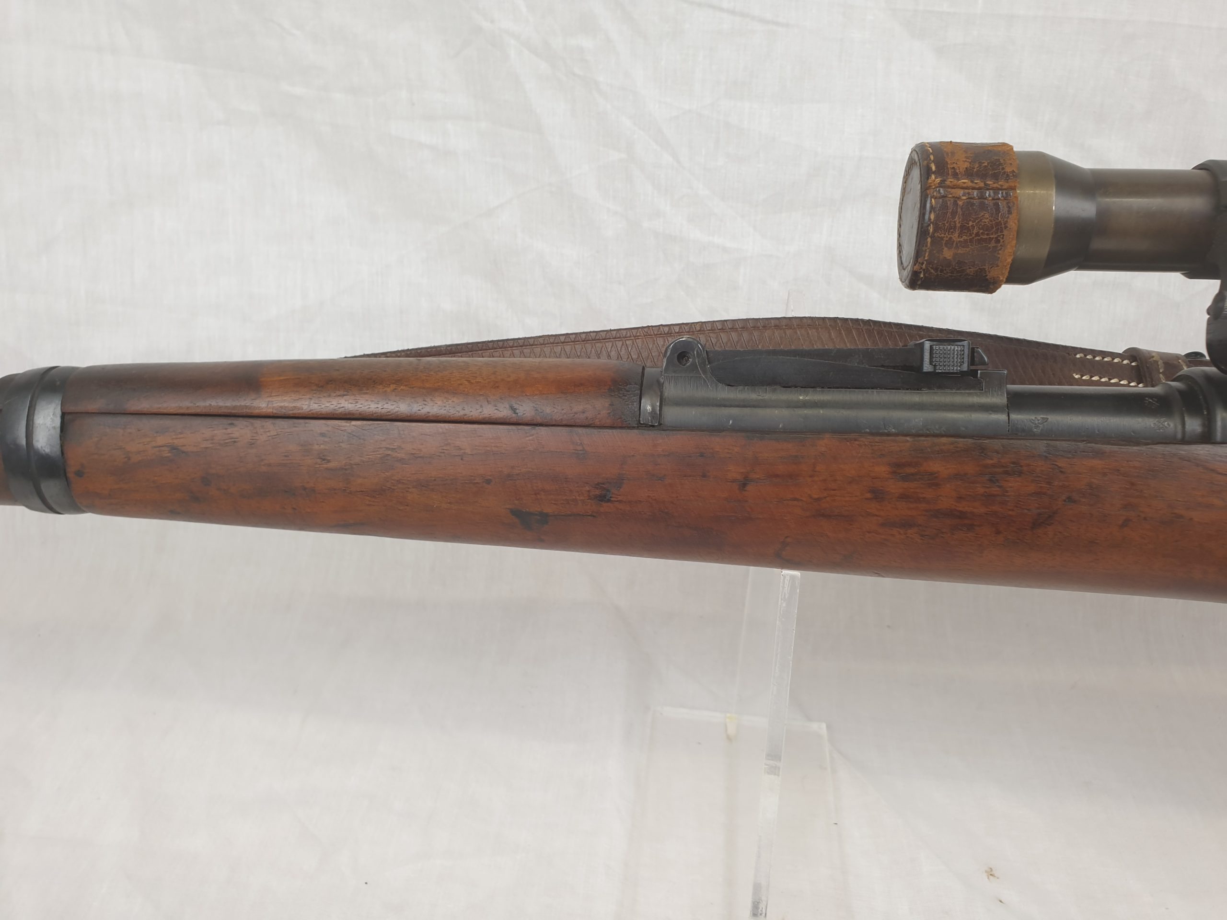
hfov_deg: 67.3
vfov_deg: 53.1
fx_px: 922
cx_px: 614
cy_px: 460
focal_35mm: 26
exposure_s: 1/50
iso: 50
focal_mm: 4.3
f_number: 2.4
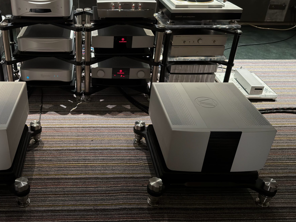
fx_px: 299
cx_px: 90
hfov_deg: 51.3
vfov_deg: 40.6
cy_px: 93
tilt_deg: -29.0
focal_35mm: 35
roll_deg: -0.1
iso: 800
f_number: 1.78
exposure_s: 1/27
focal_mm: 6.76
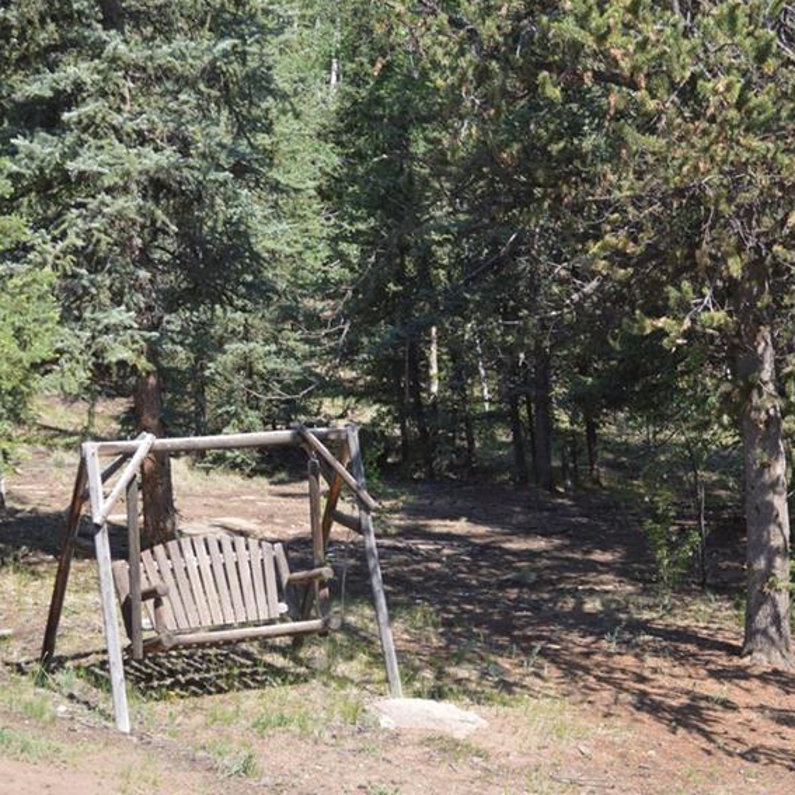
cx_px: 627
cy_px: 397
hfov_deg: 18.7
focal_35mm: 92
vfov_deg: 18.9
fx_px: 2390
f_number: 5.3
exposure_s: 1/200
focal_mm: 40
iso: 100
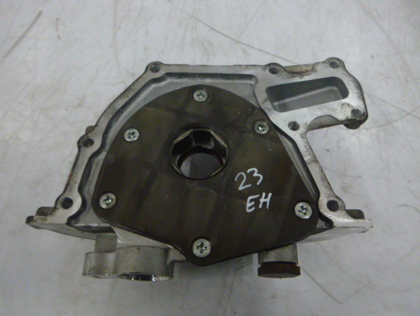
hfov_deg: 67.3
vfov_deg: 53.1
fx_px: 316
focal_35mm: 26
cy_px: 160
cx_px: 206
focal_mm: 4.5
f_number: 3.9
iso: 400
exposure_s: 1/20
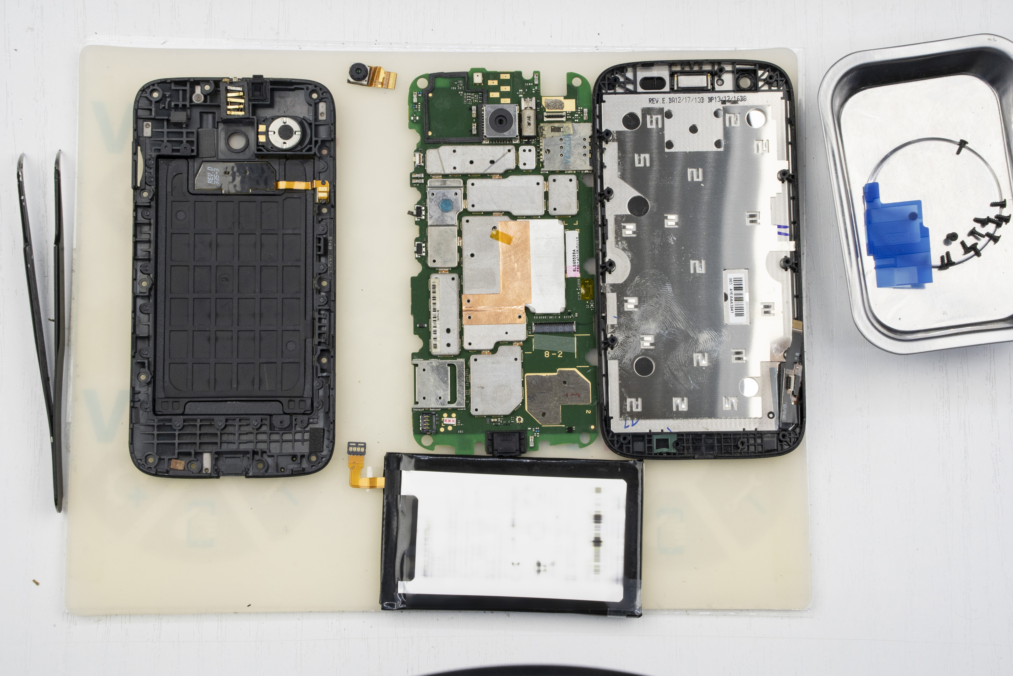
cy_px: 338
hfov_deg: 28.8
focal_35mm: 70
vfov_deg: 19.5
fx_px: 1970
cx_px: 506
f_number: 22
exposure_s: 1/80
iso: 2500
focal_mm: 70
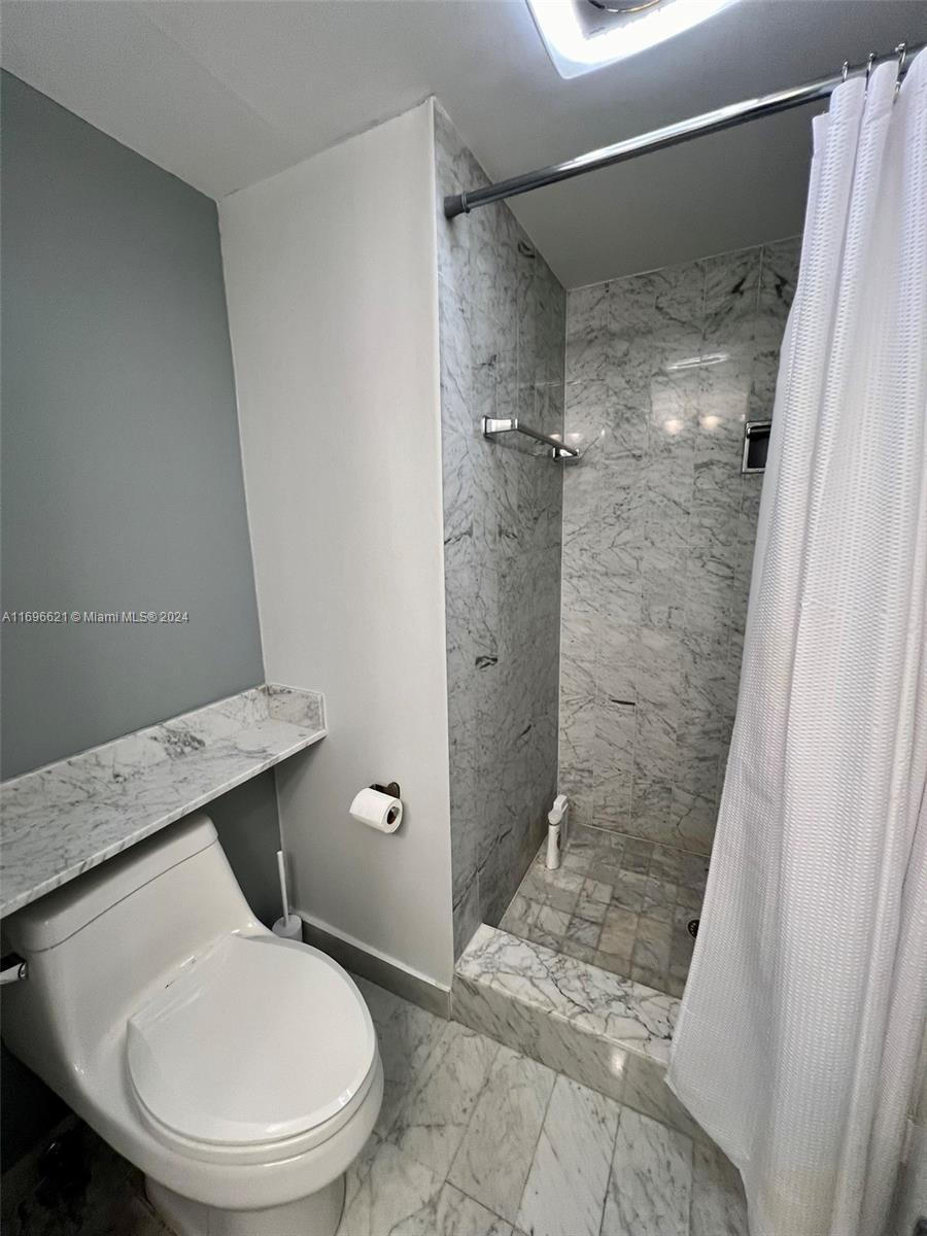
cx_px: 464
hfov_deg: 89.9
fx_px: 464
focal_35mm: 13
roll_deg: +0.5
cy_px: 618
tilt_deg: -10.8
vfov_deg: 106.2
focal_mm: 1.57
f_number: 1.8
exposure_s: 1/120
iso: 160
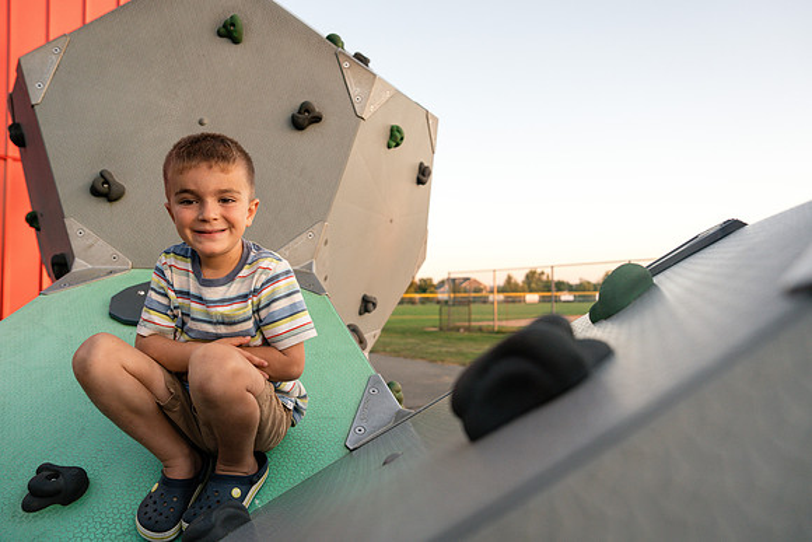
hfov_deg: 73.7
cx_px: 406
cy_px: 271
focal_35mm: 24
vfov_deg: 53.2
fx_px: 541
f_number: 4.5
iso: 200
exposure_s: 1/250
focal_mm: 24
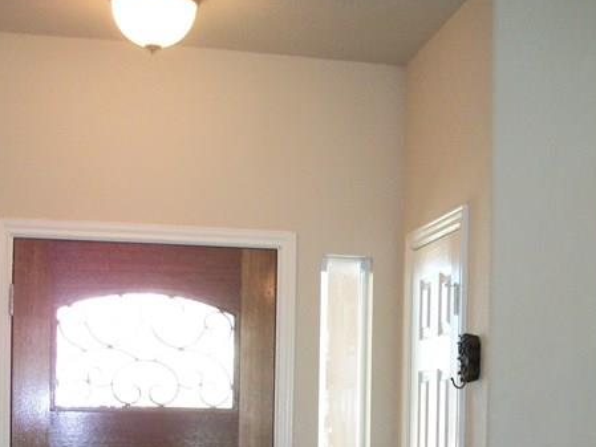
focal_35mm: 73
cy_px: 496
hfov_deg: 26.6
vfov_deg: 19.3
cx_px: 376
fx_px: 1257
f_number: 2.9
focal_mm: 5.7
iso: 160
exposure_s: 1/50
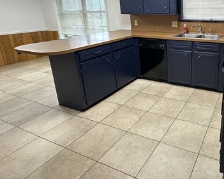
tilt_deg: -14.5
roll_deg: -0.1
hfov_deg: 60.5
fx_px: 172
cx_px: 181
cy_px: 55
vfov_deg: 53.4
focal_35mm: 26
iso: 200
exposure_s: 1/60
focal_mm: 2.22
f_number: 2.2
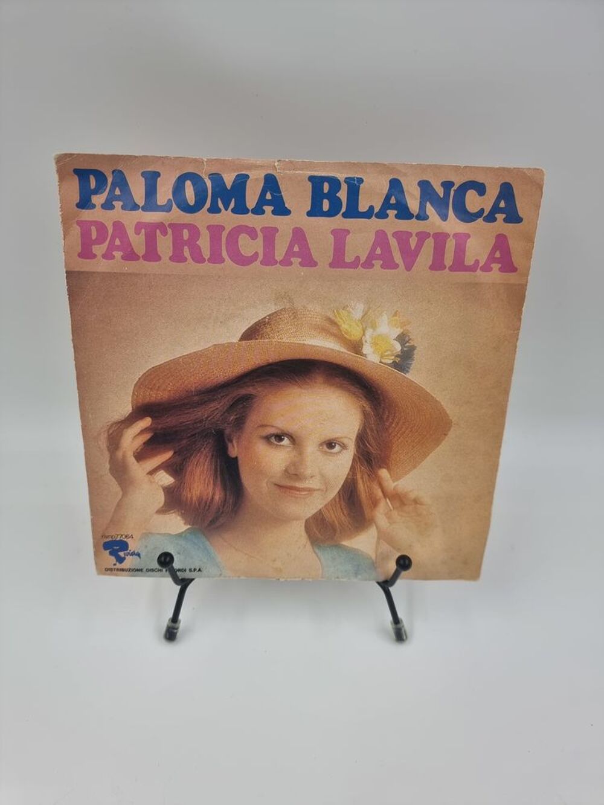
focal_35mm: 24
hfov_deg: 56.8
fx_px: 558
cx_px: 302
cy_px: 402
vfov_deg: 71.6
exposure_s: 1/123
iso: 50
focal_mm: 6.7
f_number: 1.8
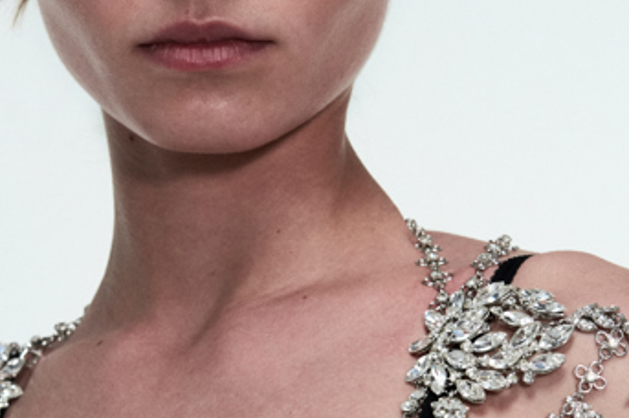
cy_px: 373
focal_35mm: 154
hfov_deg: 13.3
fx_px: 2688
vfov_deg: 8.9
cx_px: 301
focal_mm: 55
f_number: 5.6
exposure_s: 1/160
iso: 800
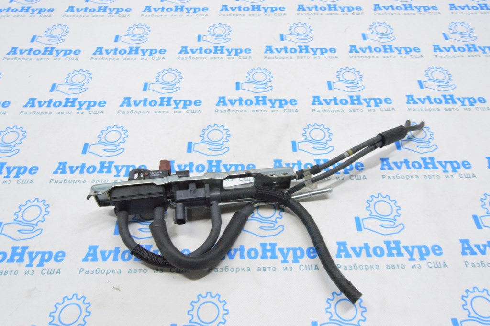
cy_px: 163
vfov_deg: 47.9
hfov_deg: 67.4
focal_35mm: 27
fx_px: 367
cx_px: 245
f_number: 20
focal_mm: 18
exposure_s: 1/20
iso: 6400
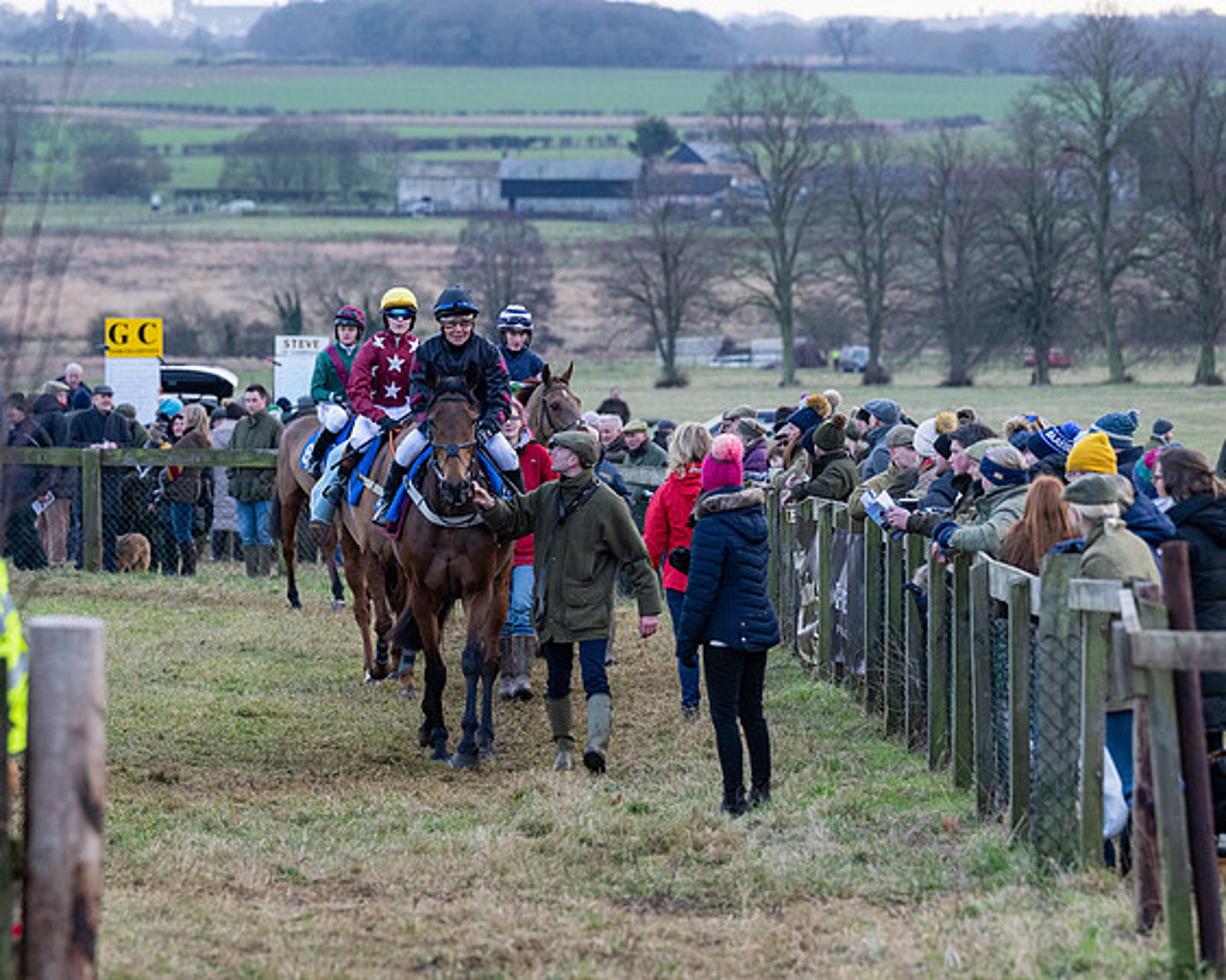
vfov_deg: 6.5
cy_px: 490
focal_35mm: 237
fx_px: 8582
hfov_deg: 8.2
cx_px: 524
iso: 800
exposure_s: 1/400
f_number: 4
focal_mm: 140
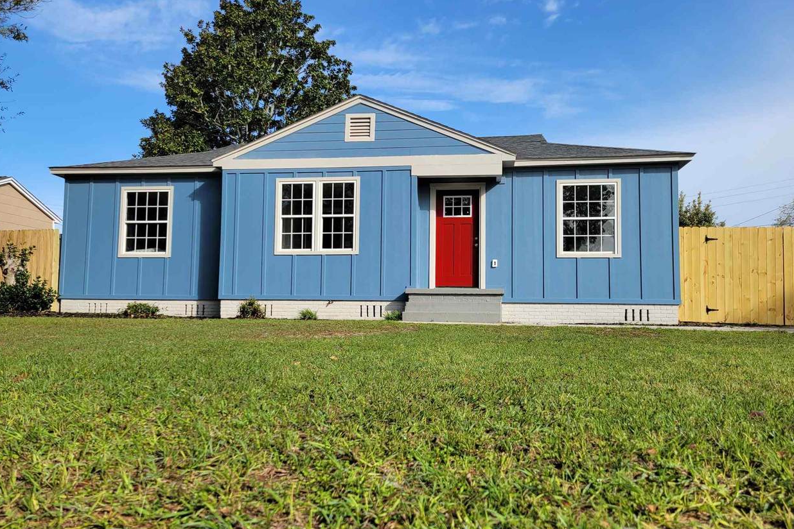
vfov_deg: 46.4
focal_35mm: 28
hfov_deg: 65.5
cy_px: 266
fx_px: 618
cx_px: 403
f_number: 1.8
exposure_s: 1/2049
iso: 40
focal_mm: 5.4
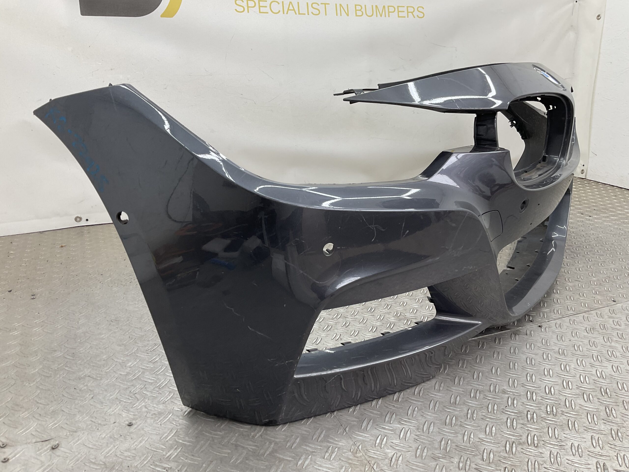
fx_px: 527
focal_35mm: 29
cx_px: 314
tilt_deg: -17.4
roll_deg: -2.8
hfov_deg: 61.7
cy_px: 236
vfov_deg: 48.2
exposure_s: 1/100
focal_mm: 3
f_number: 1.8
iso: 25
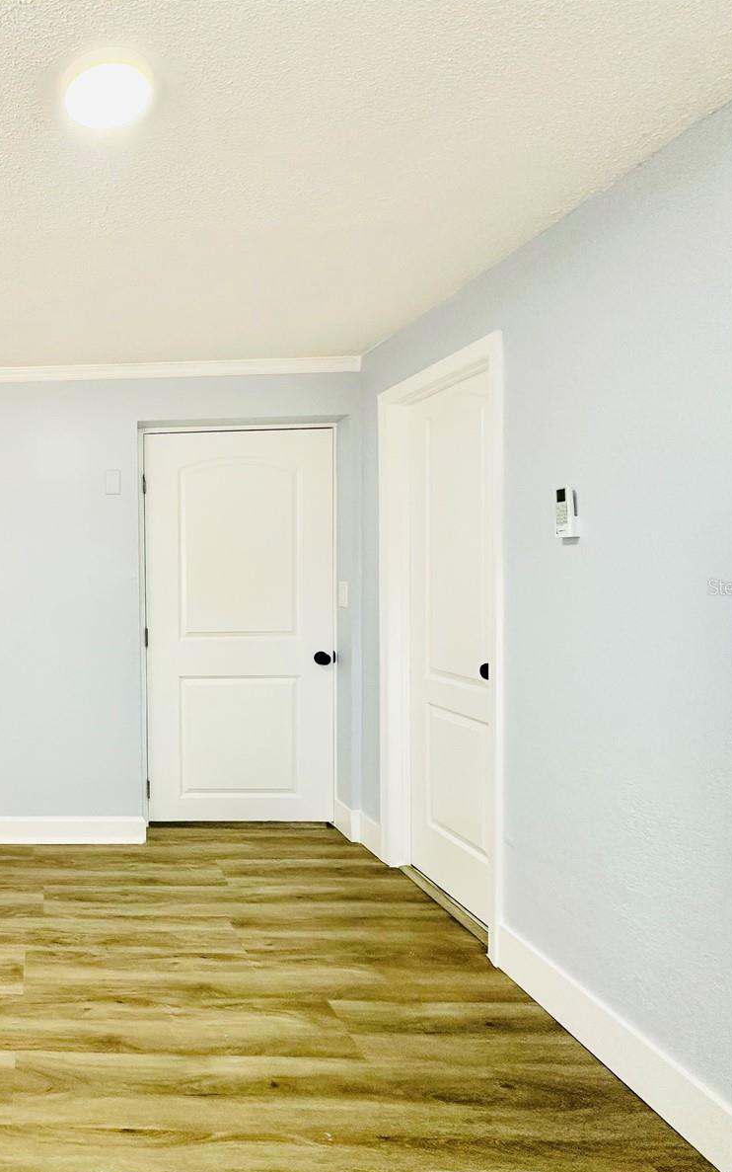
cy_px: 586
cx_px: 12
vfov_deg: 85.1
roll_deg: +0.7
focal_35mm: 20
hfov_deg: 49.5
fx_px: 638
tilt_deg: -1.5
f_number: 2.2
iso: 200
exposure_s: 1/99
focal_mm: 2.22
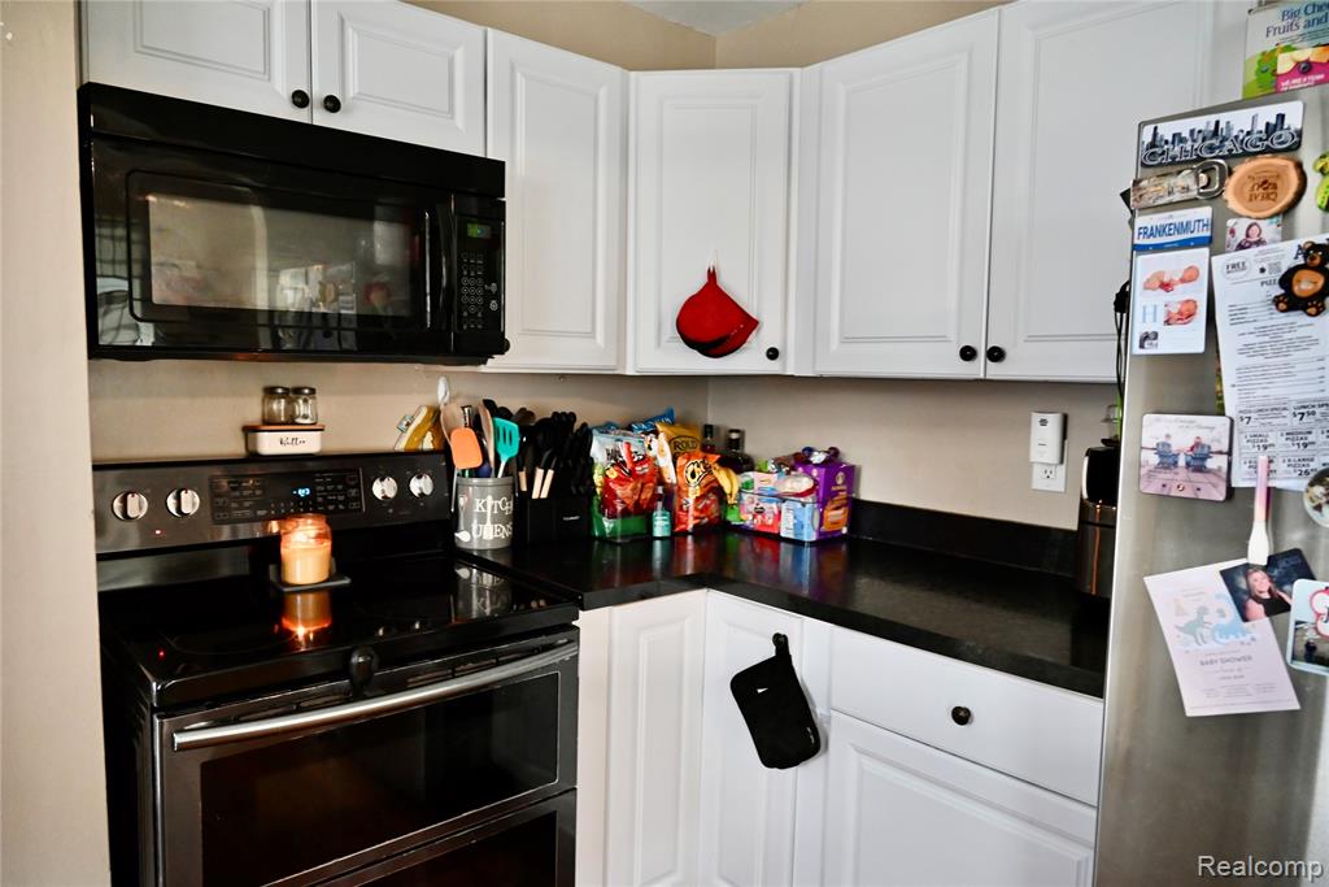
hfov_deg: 73.7
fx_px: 886
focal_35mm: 24
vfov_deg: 53.1
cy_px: 444
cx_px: 664
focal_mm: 24
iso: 3200
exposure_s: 1/80
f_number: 4
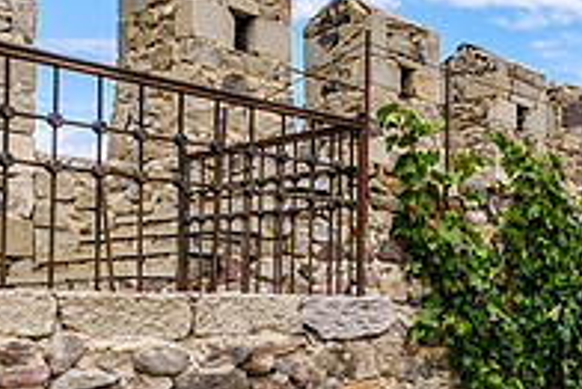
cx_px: 573
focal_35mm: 56
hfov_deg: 32.9
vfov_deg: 23.9
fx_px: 906
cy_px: 311
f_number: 8
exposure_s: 1/280
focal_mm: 12
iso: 160
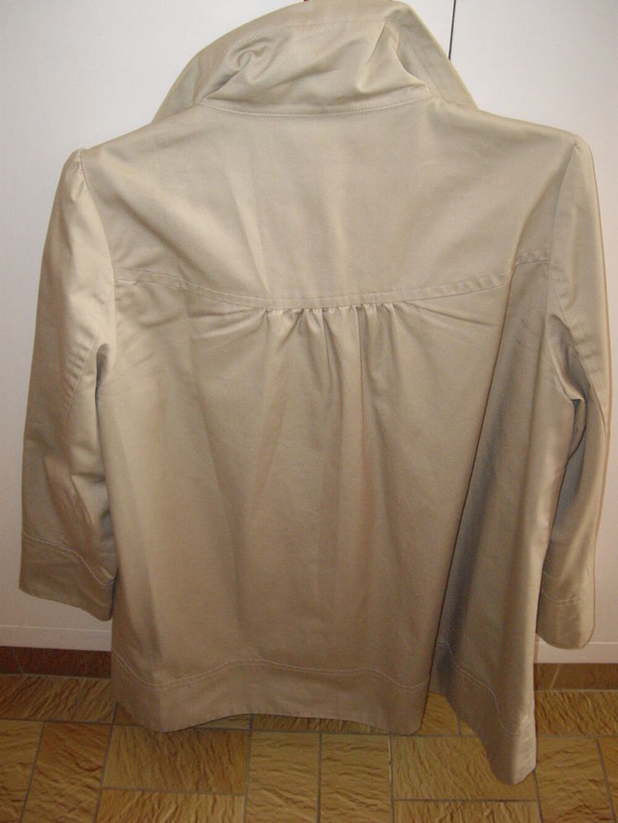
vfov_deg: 49.0
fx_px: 904
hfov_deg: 37.7
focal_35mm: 38
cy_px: 412
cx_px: 309
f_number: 2.8
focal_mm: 7.9
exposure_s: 1/40
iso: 400
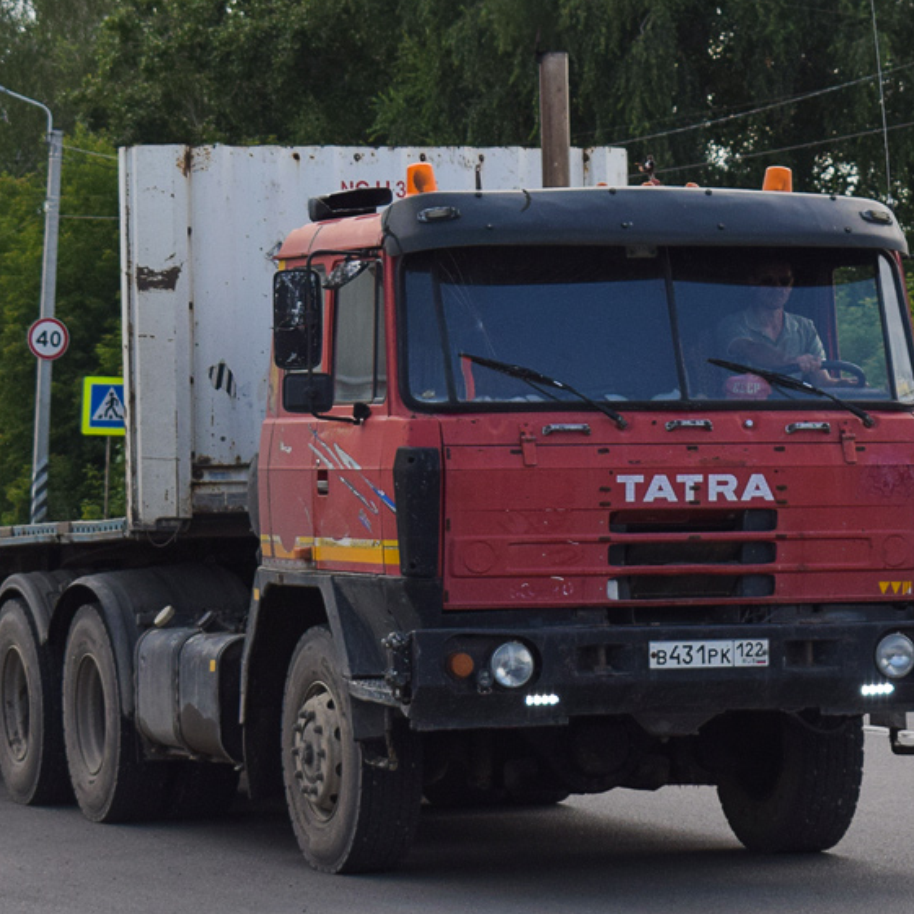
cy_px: 368
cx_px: 386
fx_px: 3913
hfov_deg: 13.3
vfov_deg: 13.3
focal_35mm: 131
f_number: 6.3
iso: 400
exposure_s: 1/1250
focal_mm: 48
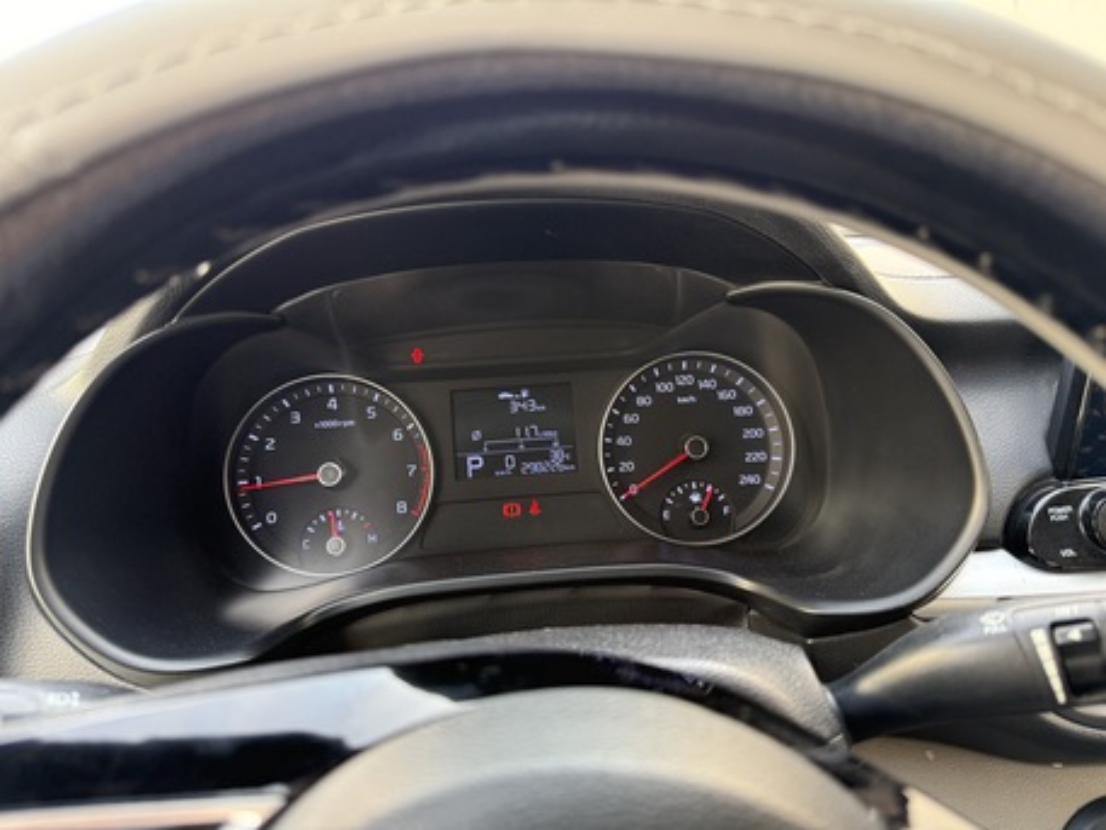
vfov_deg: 56.8
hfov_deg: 71.6
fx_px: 767
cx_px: 553
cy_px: 415
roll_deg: +1.2
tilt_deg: -11.9
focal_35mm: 24
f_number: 1.78
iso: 200
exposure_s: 1/128
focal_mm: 6.76
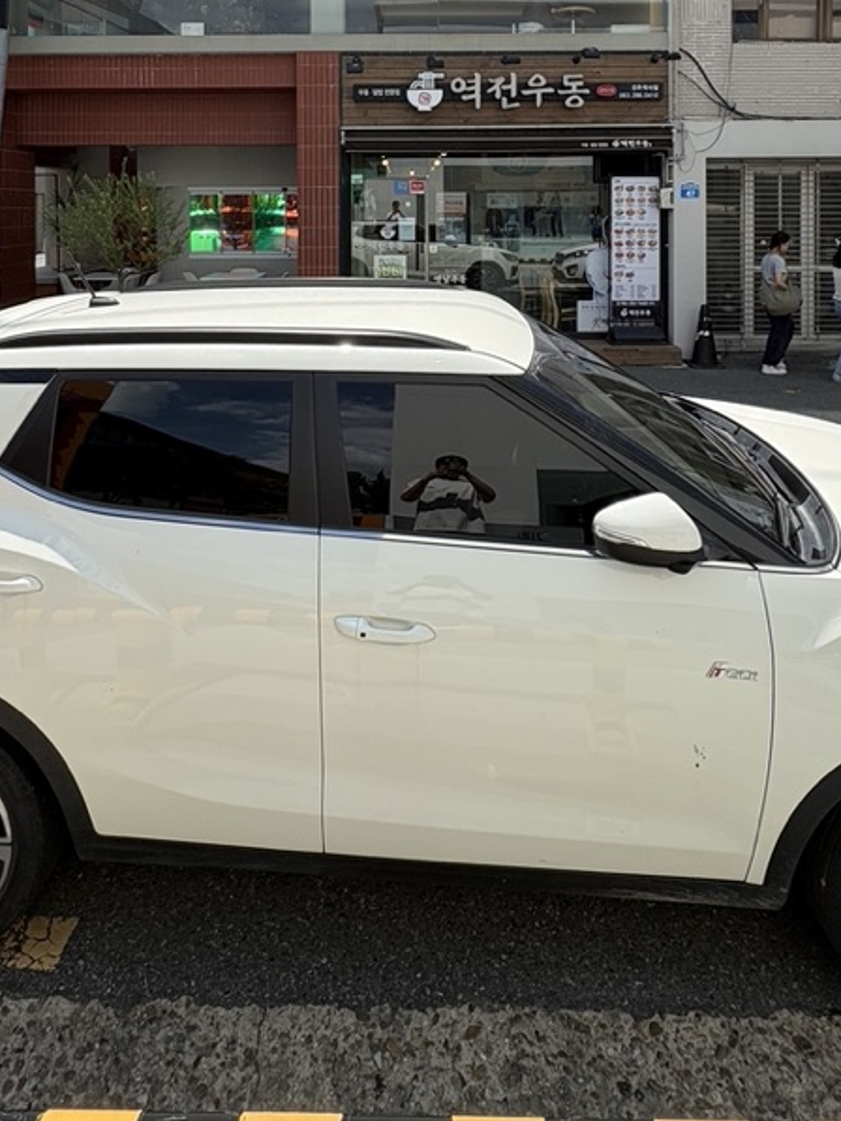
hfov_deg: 56.8
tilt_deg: -0.6
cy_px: 216
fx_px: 777
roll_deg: +0.2
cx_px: 413
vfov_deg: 64.9
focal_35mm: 24
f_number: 2.2
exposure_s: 1/1477
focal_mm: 2.22
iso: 50
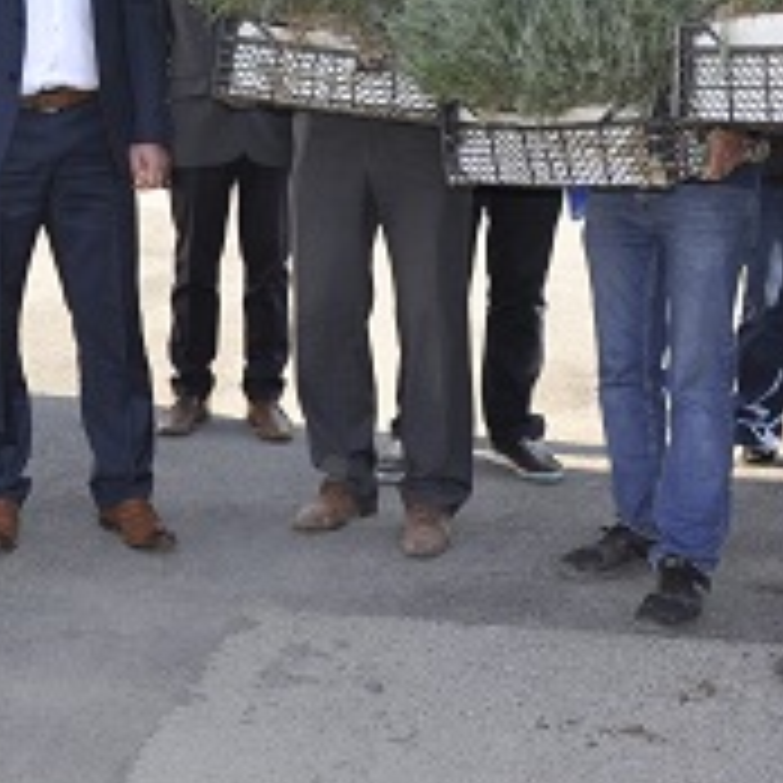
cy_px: 63
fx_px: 1817
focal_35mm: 71
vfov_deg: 23.6
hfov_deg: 23.9
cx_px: 135
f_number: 8
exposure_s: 1/200
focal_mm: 18
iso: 200
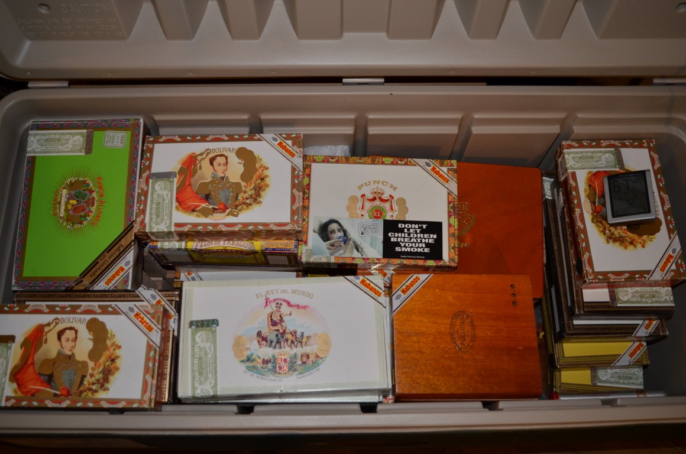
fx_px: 627
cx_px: 343
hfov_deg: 57.3
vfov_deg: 39.8
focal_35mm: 33
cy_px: 227
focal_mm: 22
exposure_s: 1/60
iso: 800
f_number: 3.8
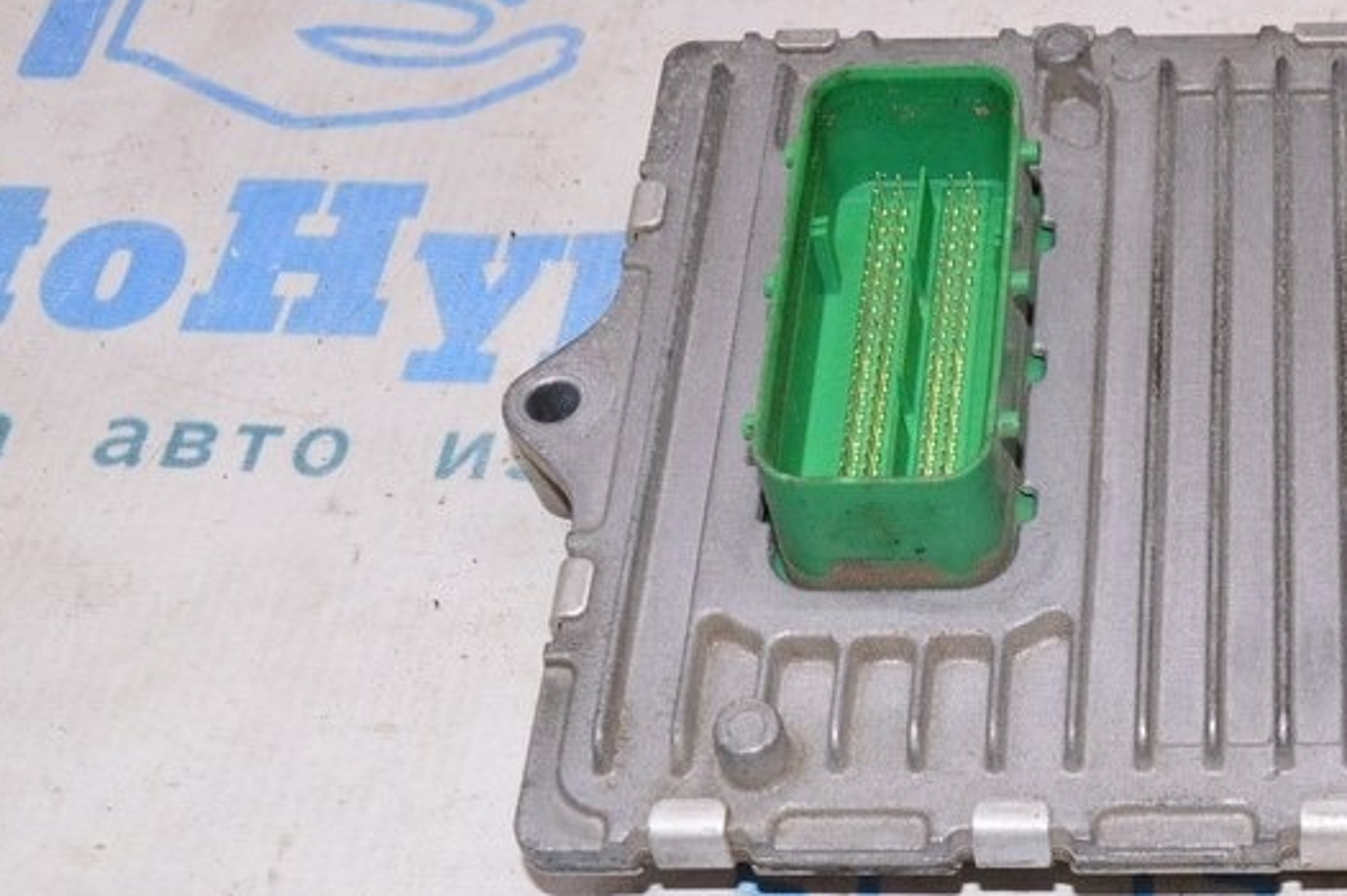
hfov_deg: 26.6
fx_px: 2729
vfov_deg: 18.7
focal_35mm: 73
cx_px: 1255
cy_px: 449
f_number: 8
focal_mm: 25
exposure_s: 1/160
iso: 1600
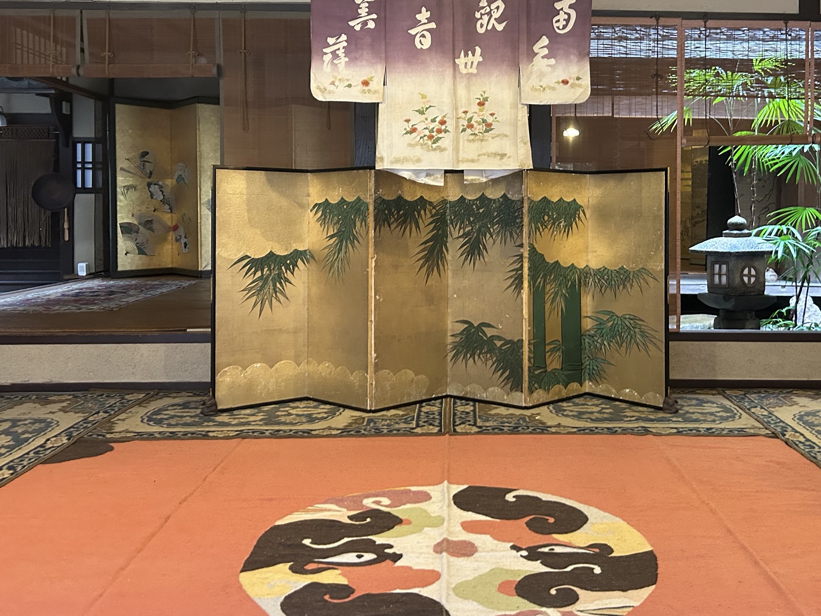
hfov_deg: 53.5
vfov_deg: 41.4
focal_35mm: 34
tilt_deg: -1.1
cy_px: 218
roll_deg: +0.3
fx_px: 806
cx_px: 502
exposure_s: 1/56
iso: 500
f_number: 1.5
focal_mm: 5.7
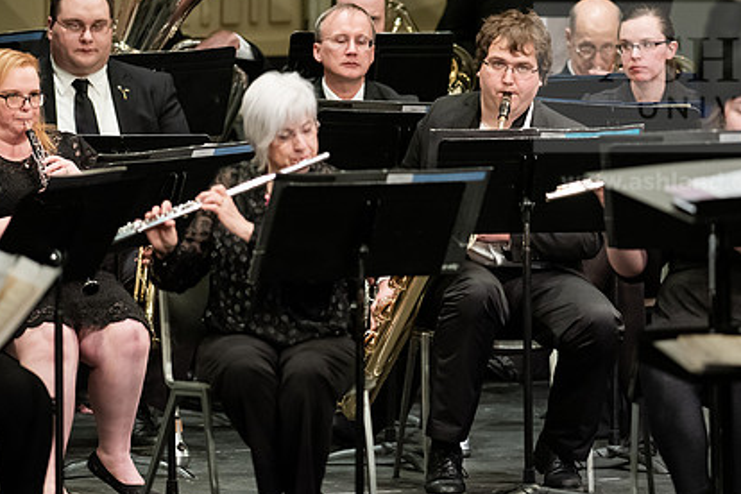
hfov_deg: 4.9
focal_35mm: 420
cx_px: 480
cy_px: 219
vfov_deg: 3.3
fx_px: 8644
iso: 4000
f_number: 3.2
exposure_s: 1/320
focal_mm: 300
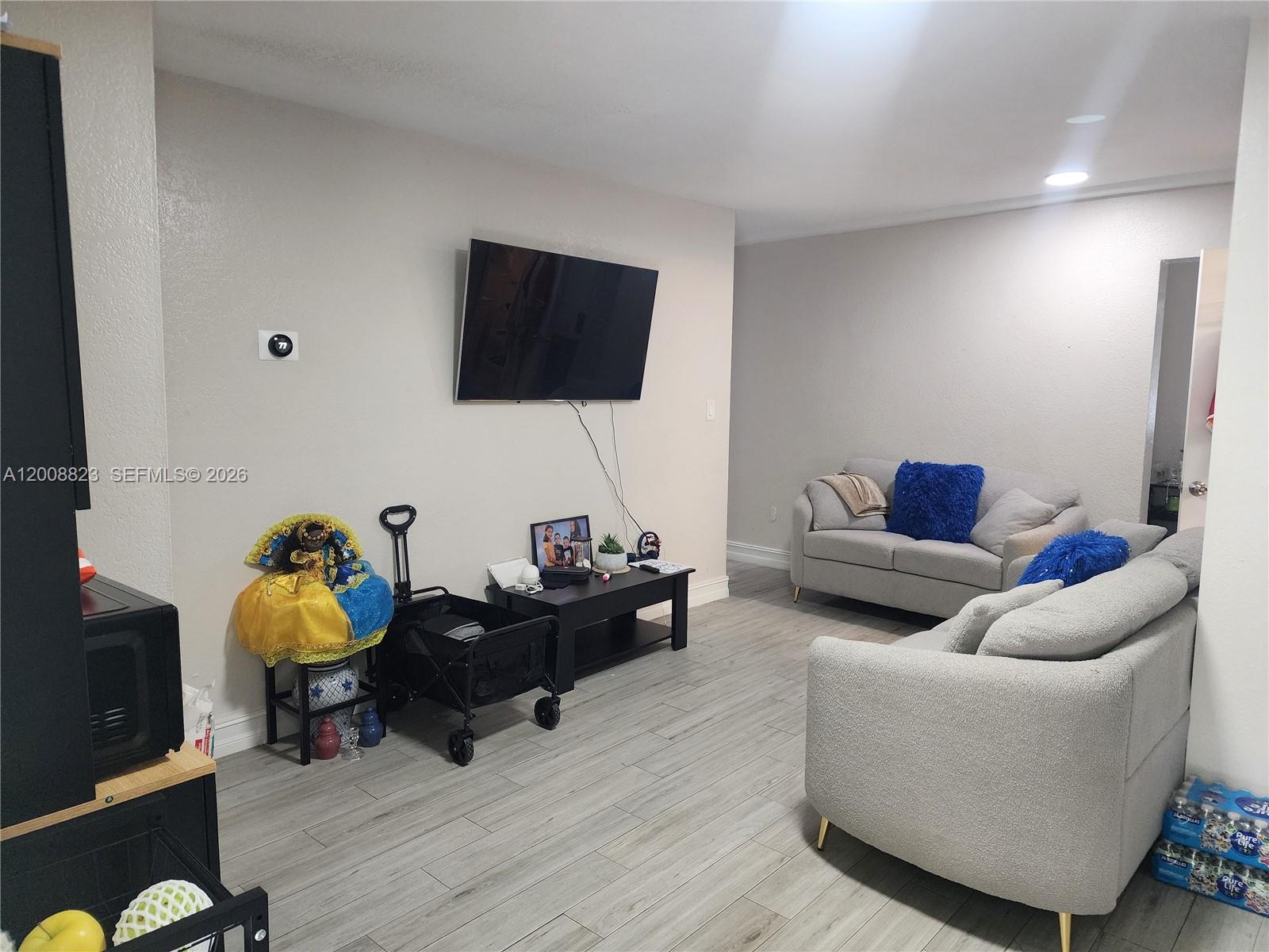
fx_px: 843
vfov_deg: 58.9
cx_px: 634
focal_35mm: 23
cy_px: 476
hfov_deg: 73.9
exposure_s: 1/120
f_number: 1.8
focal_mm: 6.4
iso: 640
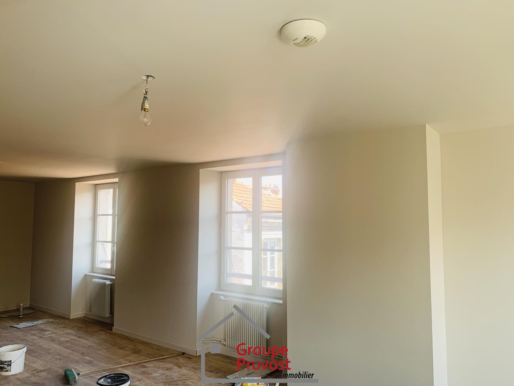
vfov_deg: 53.1
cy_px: 193
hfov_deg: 67.3
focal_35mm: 26
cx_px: 257
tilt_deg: +4.4
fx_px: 386
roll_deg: -0.4
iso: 40
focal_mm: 4.25
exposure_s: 1/121
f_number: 1.8
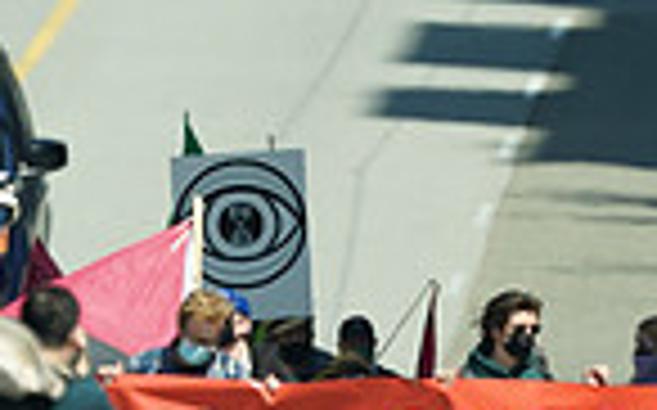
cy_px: 547
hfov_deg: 0.6
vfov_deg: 0.4
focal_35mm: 3412
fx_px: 61046
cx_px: 639
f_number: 6.3
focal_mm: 840
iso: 100
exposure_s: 1/320
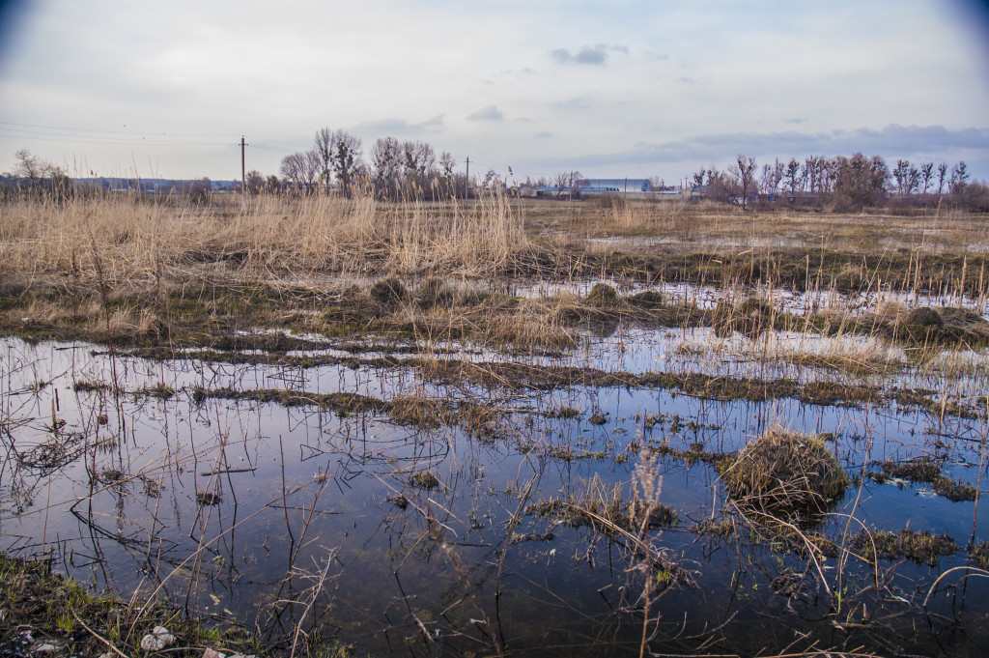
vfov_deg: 47.9
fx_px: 741
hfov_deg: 67.4
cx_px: 494
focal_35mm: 27
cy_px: 329
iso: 250
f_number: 5
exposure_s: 1/80
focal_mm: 18
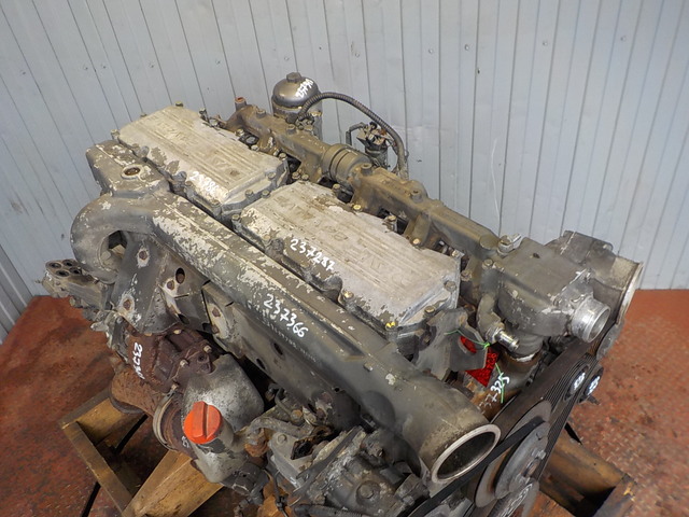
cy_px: 258
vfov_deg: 46.8
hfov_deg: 60.0
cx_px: 344
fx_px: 597
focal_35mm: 30
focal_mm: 4.1
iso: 125
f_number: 3.3
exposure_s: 1/30
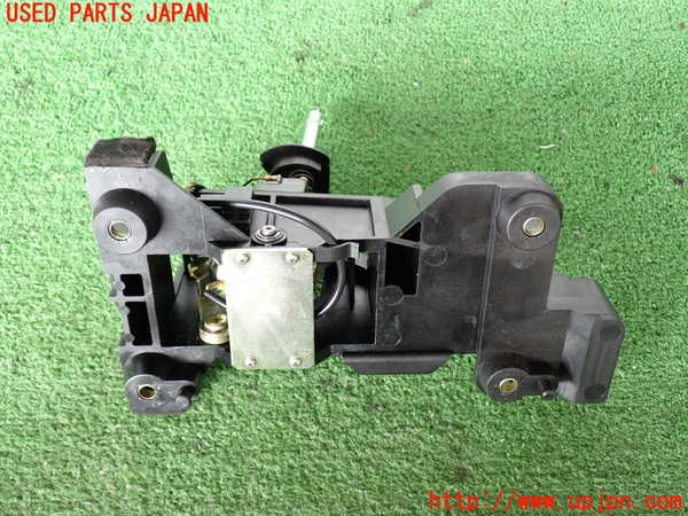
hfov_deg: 51.4
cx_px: 344
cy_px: 258
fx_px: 716
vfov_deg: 39.7
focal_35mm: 36
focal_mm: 6.37
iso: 200
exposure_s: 1/50
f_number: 2.5
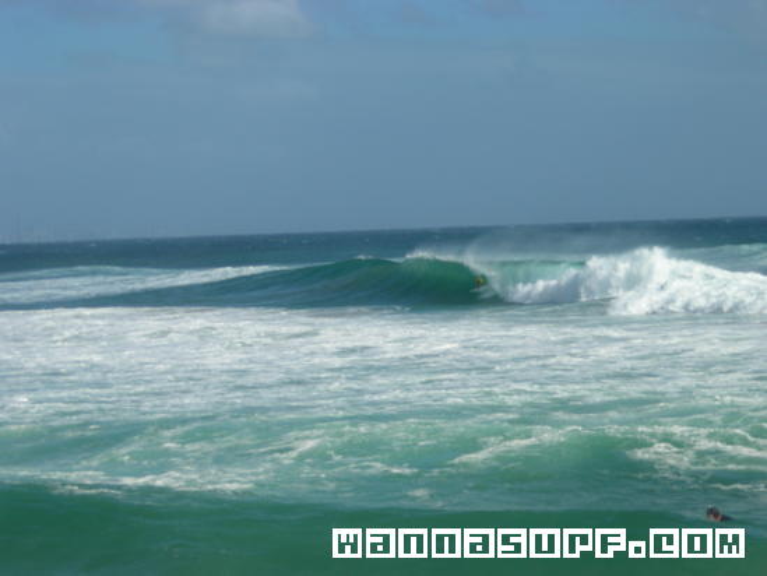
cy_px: 288
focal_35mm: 116
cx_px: 384
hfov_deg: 17.0
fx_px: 2571
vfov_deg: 12.8
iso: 50
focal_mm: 19.2
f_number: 5.3
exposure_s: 1/450
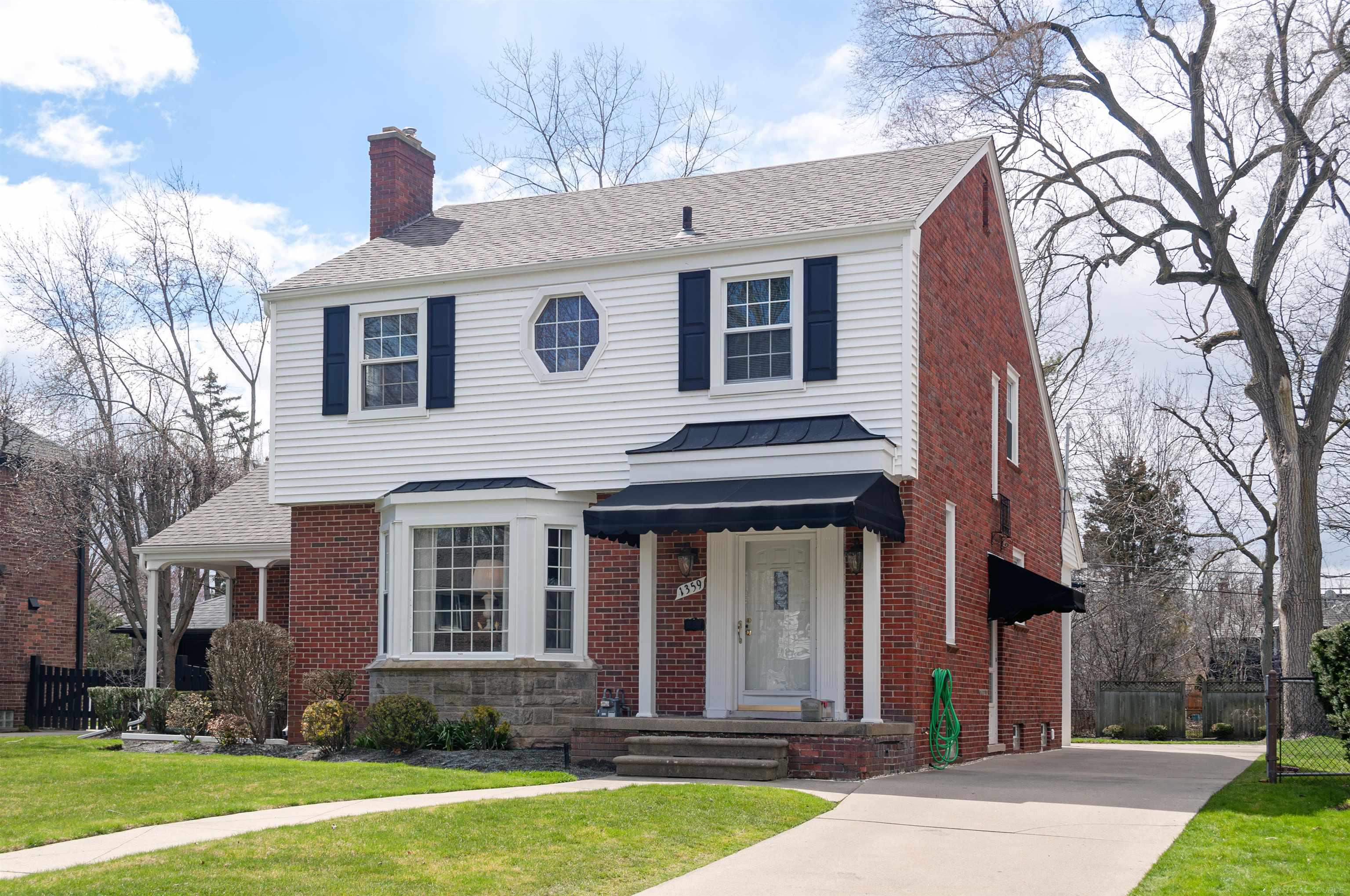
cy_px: 448
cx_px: 675
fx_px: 1461
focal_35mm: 39
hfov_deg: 49.6
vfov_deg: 34.1
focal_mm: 26
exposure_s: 1/400
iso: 200
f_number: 8
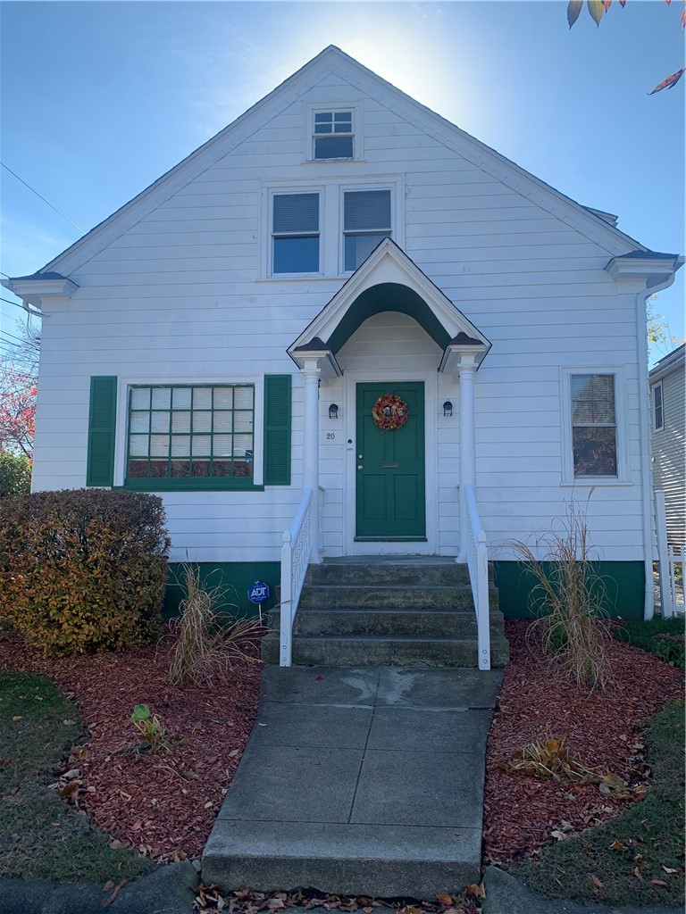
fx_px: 687
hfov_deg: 53.1
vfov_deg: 67.3
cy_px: 457
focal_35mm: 26
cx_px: 343
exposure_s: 1/1266
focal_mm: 4.25
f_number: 1.8
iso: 25
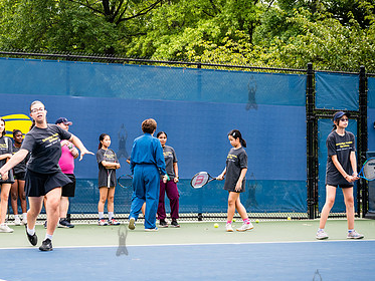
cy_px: 151
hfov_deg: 19.8
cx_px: 123
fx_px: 1073
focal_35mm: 99
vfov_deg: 14.9
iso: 400
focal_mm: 60
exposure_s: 1/500
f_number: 4.5
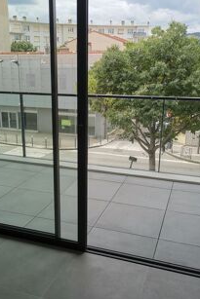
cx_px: 81
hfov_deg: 34.1
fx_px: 325
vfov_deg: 49.5
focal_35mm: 39
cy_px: 153
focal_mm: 5.58
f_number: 1.8
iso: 50
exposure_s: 1/943
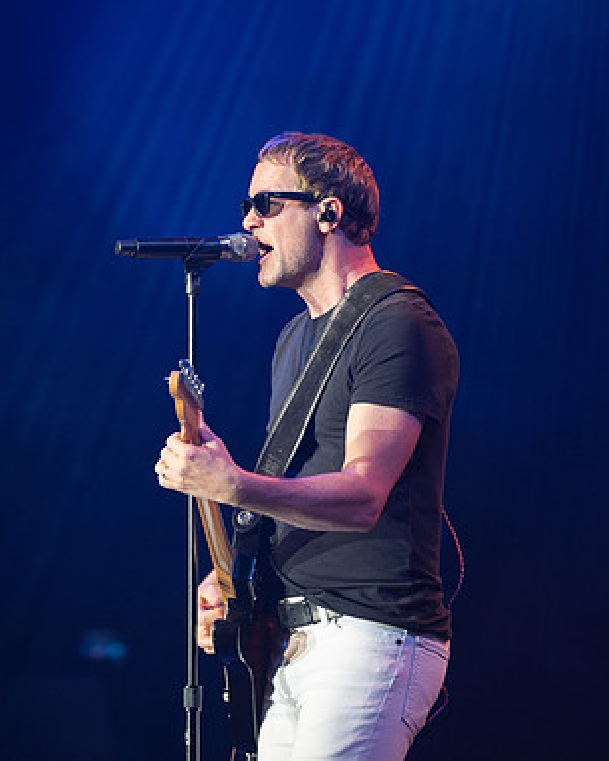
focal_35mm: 255
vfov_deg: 7.6
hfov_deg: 6.1
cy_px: 380
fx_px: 5747
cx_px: 125
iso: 1000
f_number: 2.8
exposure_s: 1/200
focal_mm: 180
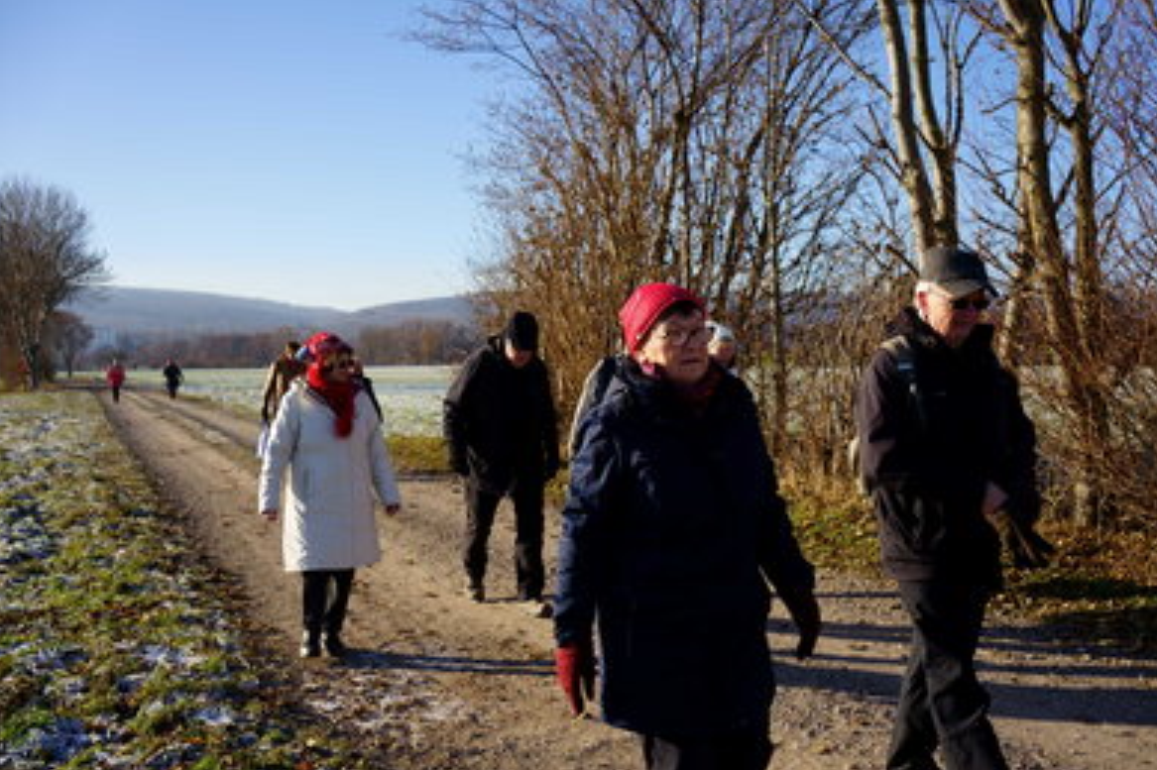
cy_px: 388
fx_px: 1156
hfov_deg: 53.1
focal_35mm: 36
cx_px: 589
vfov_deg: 36.8
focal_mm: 35
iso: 100
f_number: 8
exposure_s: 1/200
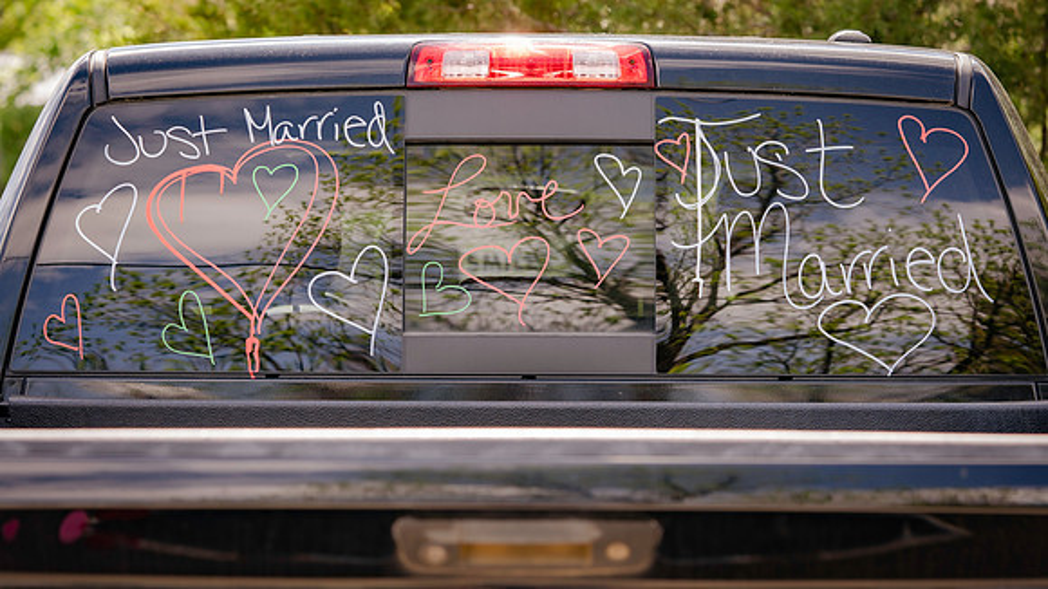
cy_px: 324
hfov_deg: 19.2
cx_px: 512
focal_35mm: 111
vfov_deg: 10.9
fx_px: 3091
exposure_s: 1/160
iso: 125
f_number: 4.5
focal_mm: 90
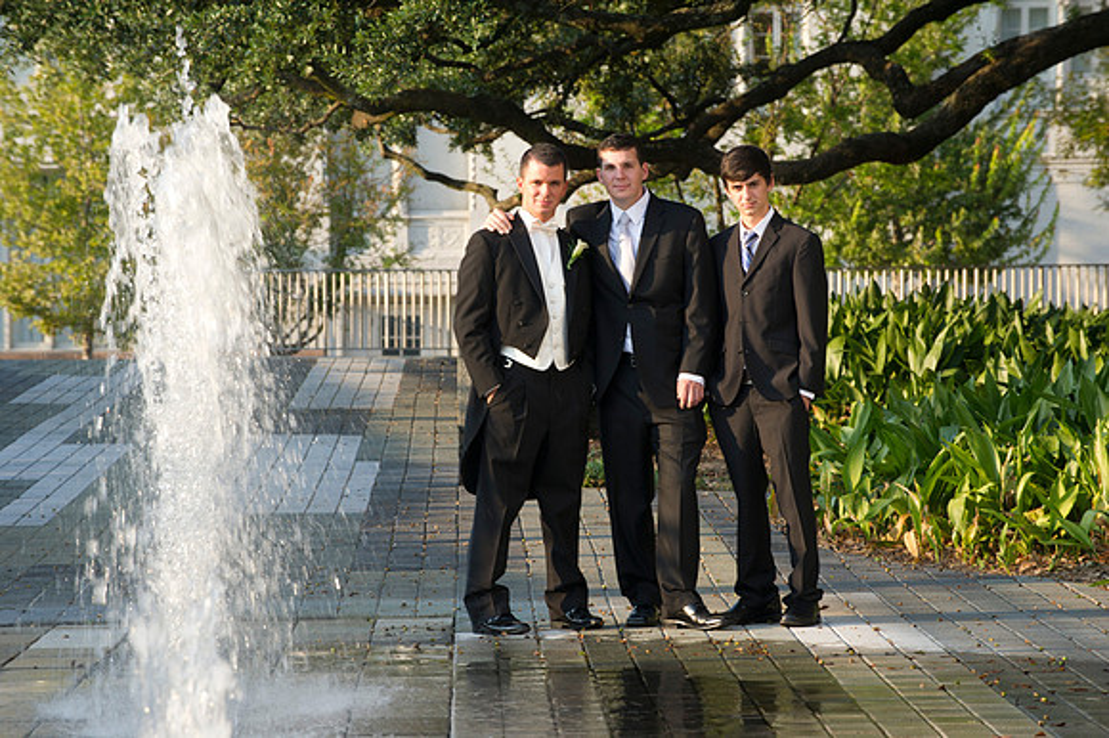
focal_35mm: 200
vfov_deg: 6.9
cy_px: 369
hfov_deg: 10.3
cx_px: 554
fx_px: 6157
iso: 320
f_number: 8
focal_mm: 200
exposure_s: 1/100
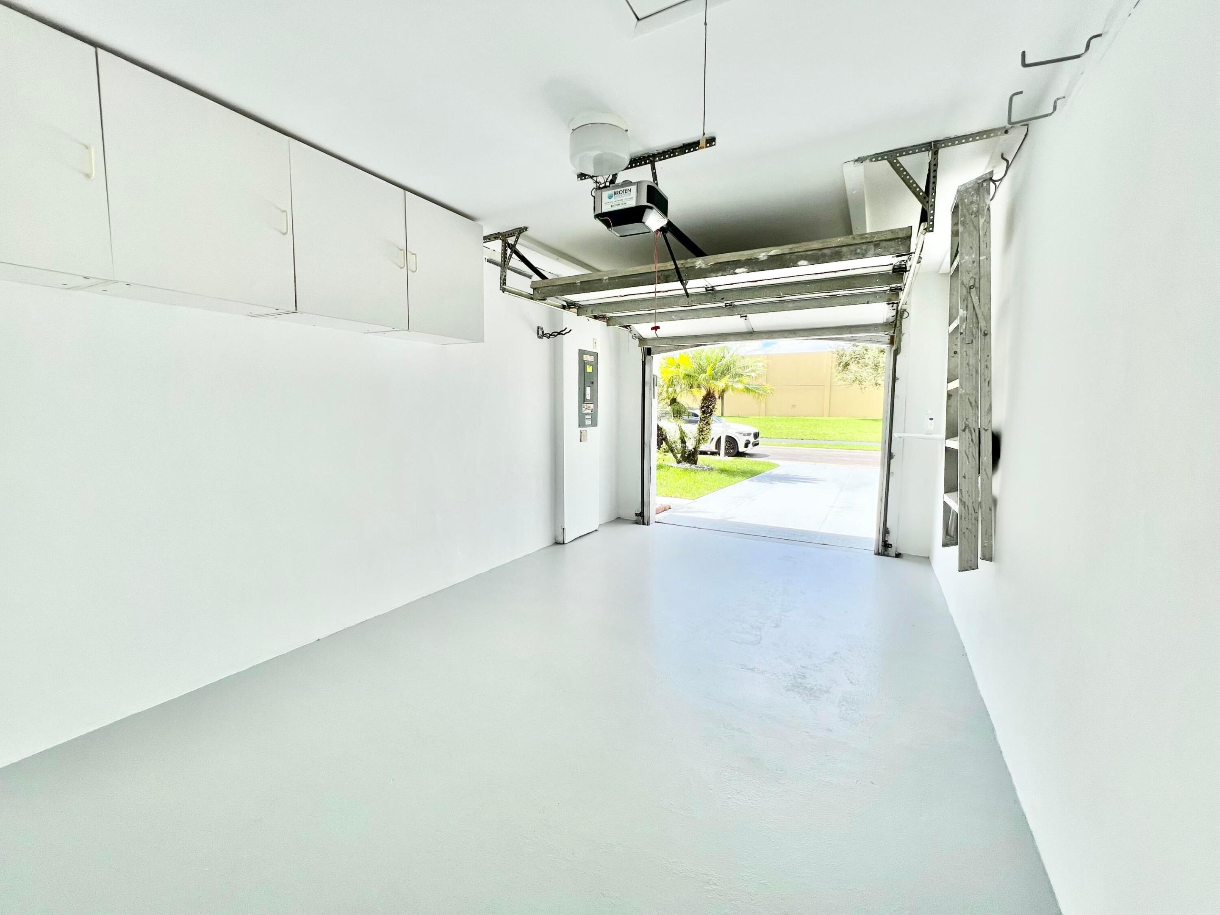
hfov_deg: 106.2
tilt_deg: -5.8
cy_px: 458
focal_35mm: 13
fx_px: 458
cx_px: 610
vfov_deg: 89.9
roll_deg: -0.2
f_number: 1.8
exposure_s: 1/758
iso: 32
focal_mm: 1.57
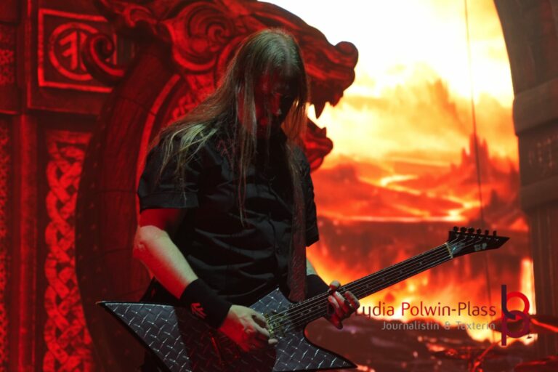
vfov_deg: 11.4
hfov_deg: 17.1
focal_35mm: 120
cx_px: 279
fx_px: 1860
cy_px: 186
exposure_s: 1/125
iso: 1250
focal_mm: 80
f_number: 5
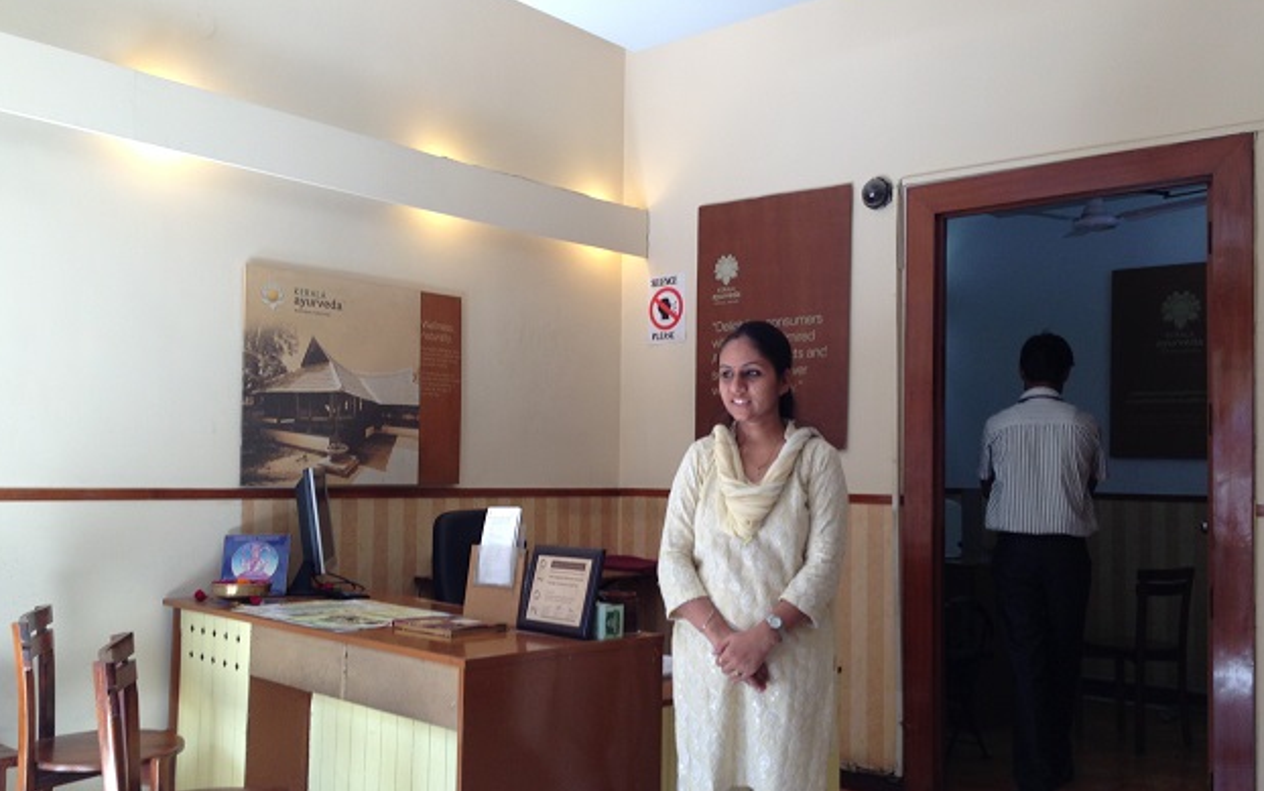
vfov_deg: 35.3
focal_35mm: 36
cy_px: 433
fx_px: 1240
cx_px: 636
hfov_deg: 54.0
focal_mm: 4.13
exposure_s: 1/60
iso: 64
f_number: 2.4
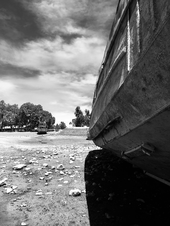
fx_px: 190
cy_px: 113
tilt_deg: +5.0
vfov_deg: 61.7
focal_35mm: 29
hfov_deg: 48.2
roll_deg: -2.7
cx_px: 85
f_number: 2.2
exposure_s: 1/1748
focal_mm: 4.15
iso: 25
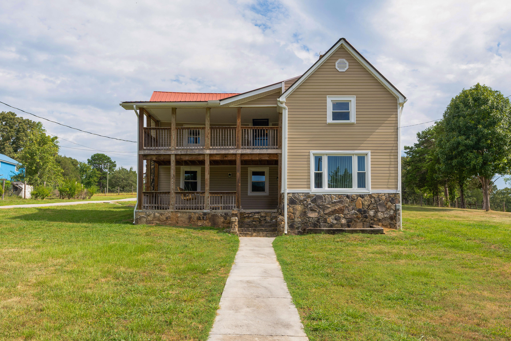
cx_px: 256
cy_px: 170
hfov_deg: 67.4
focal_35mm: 27
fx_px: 383
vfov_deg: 47.9
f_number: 7.1
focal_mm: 27
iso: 320
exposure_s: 1/640
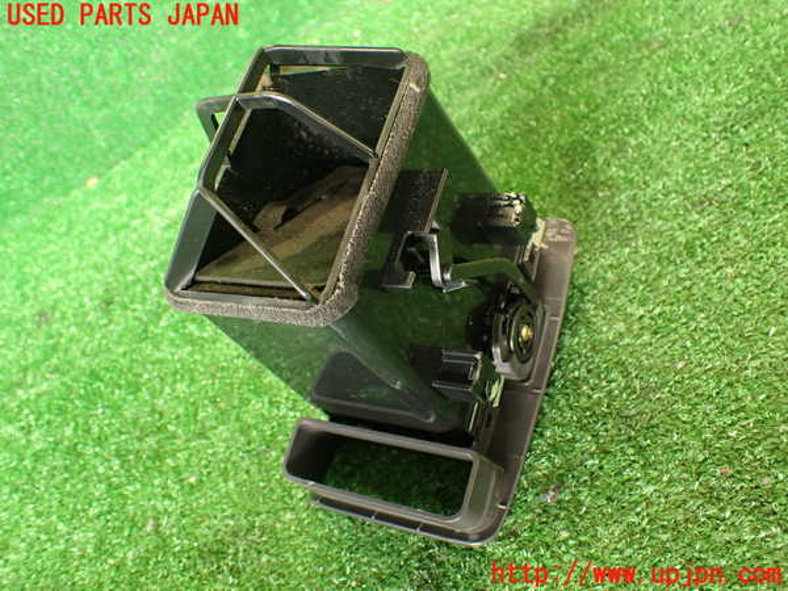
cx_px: 394
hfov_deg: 56.8
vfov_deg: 44.2
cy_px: 296
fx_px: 728
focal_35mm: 32
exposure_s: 1/30
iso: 320
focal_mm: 5.79
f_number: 2.4
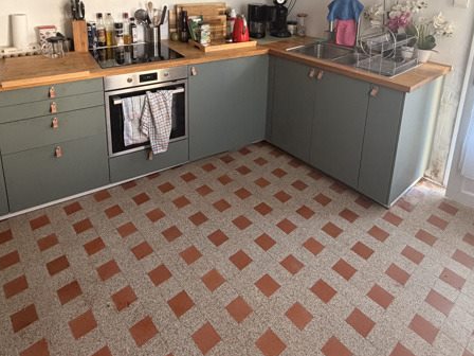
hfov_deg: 69.3
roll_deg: -0.6
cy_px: 46
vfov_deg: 49.7
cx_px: 220
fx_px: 342
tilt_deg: -14.1
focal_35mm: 25
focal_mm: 2.22
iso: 400
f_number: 2.2
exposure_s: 1/60
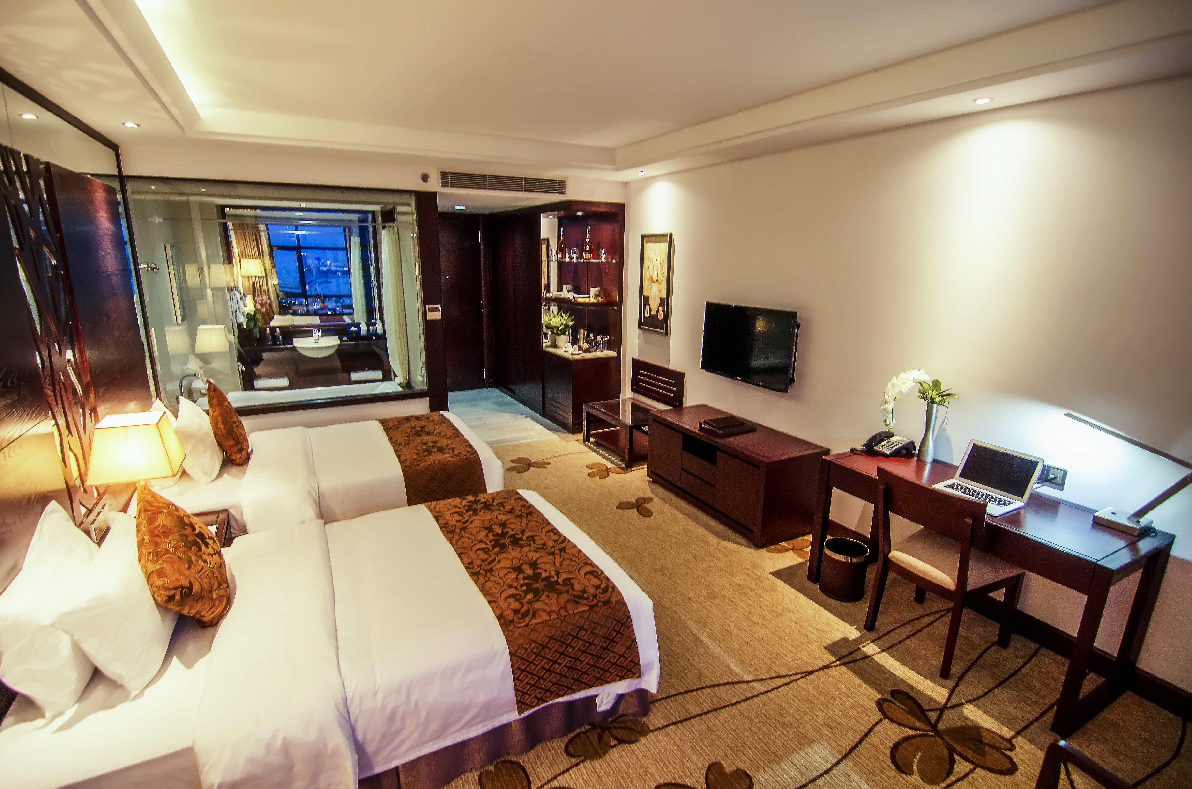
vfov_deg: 71.8
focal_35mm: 16
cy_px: 394
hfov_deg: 95.1
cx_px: 596
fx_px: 545
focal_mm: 11
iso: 500
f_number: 3.2
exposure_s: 1/20
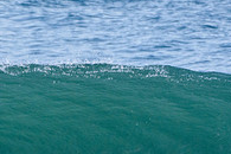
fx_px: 14340
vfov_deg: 0.6
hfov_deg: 0.9
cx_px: 40
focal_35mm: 2235
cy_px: 165
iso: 560
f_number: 5.6
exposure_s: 1/2000
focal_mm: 500
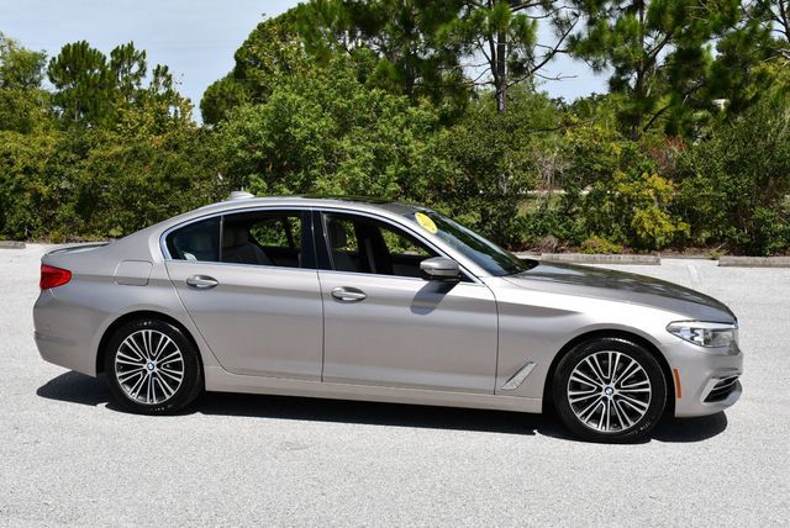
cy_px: 264
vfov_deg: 28.1
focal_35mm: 48
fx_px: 1054
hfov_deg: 41.1
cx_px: 395
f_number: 9
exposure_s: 1/320
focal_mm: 24
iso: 100
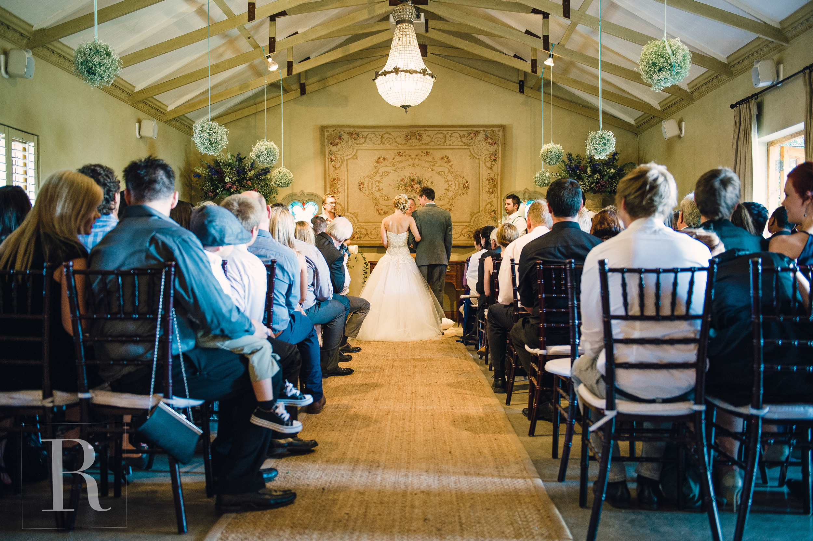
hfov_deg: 54.5
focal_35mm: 35
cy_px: 270
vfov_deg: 37.8
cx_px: 406
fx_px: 790
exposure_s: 1/40
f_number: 2.8
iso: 1250
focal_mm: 35
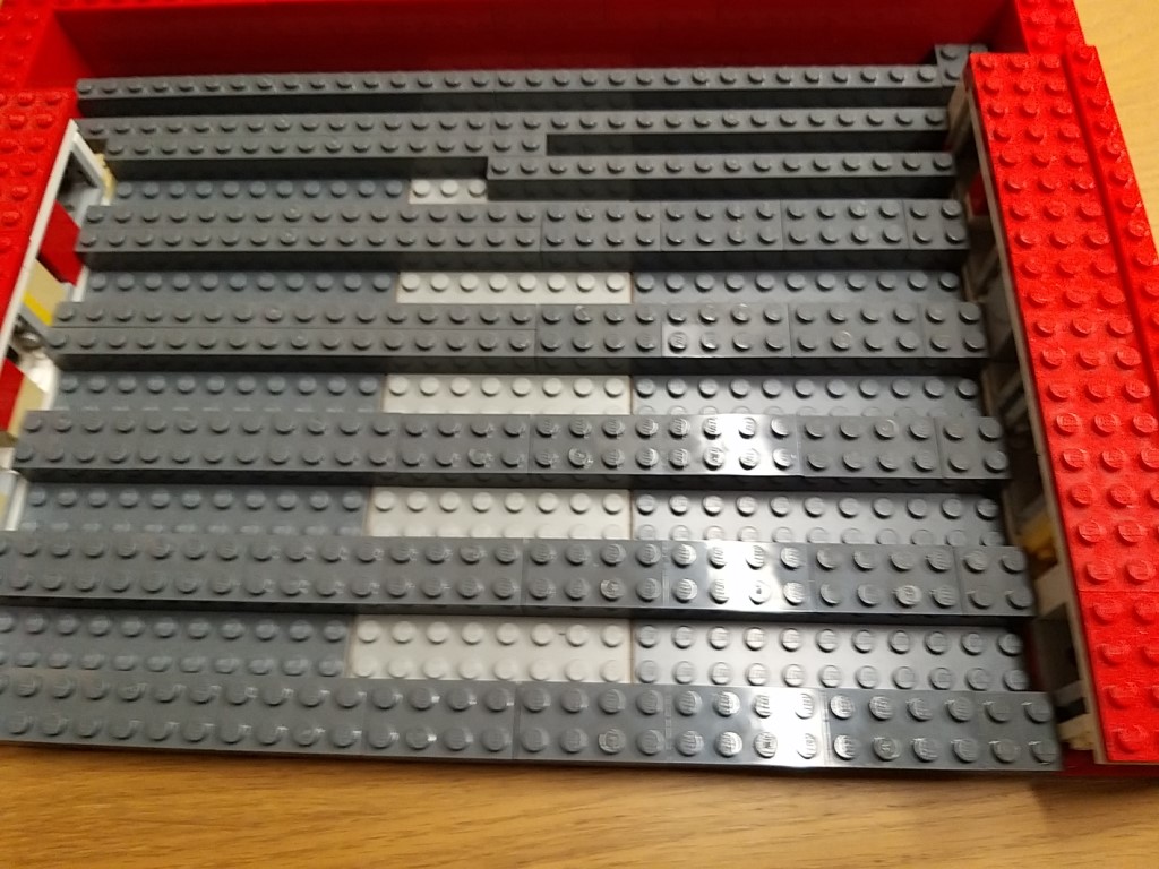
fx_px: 904
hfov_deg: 65.3
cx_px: 580
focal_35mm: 27
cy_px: 434
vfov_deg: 51.4
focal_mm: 3.93
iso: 250
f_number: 1.7
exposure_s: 1/33
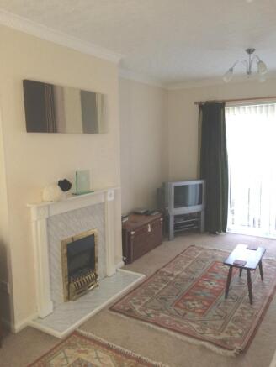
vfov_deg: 61.6
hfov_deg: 48.2
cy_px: 184
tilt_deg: -5.7
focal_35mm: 29
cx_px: 138
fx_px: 308
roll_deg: +1.1
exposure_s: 1/30
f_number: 2.2
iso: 50
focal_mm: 4.15
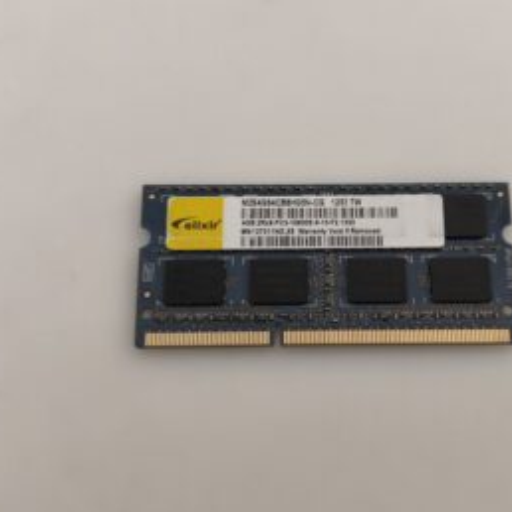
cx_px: 320
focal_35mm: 42
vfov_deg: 40.0
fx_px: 703
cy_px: 257
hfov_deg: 39.8
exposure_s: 1/100
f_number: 1.6
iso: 200
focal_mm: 6.57
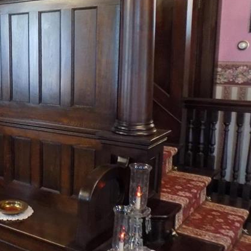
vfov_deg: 34.0
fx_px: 410
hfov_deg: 31.4
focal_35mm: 50
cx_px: -1
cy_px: 127
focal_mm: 4
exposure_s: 1/10
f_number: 3.1
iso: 400
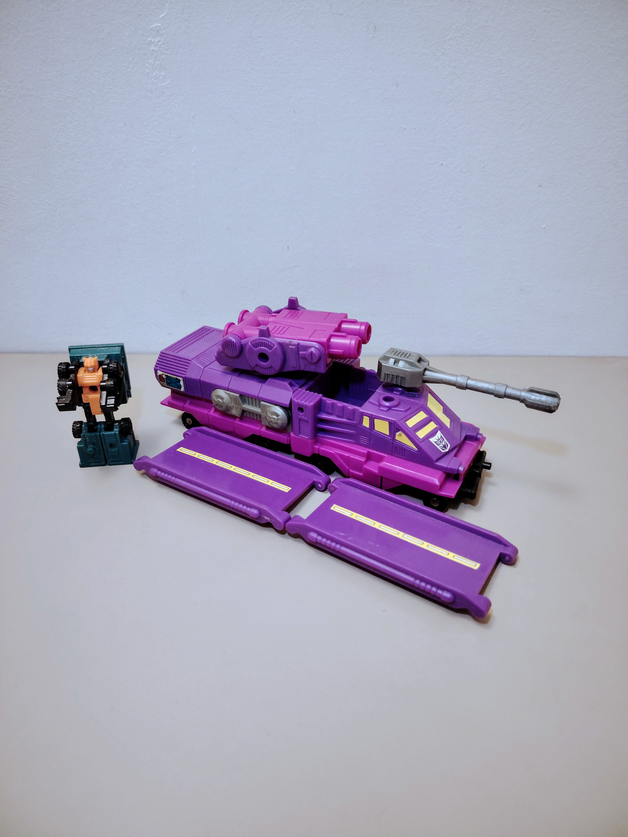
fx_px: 581
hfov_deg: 56.8
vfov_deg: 71.6
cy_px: 418
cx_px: 314
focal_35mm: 24
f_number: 1.75
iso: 1250
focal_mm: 5.25
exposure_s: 1/50
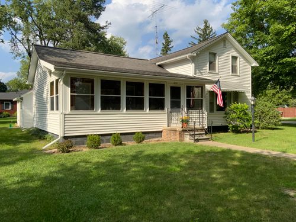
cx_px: 148
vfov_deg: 48.2
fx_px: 248
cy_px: 111
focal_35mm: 29
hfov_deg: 61.7
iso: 16
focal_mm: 3
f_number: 1.8
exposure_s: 1/1490
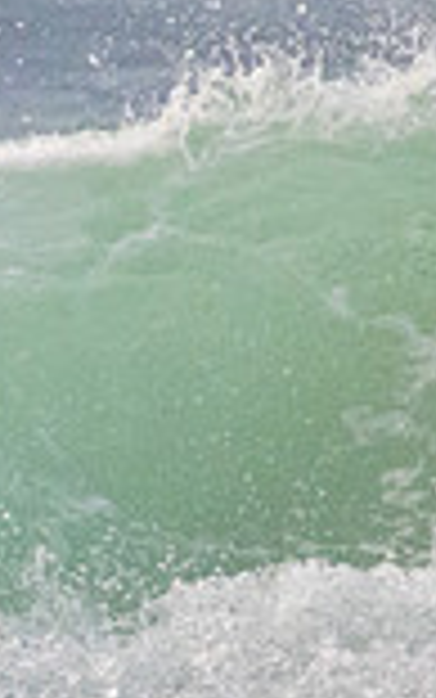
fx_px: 69633
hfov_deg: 0.4
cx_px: -511
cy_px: 286
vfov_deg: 0.6
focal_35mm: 3666
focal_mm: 800
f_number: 11
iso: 5600
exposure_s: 1/2000
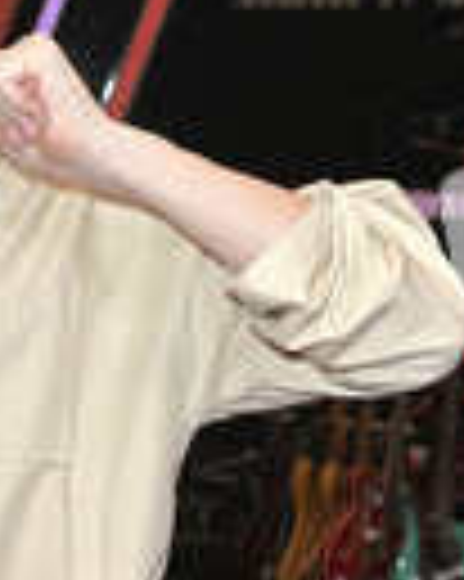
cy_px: 441
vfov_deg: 18.2
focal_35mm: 105
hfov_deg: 14.2
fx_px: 1805
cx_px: -99
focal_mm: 36
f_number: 7.1
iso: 2500
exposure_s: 1/200
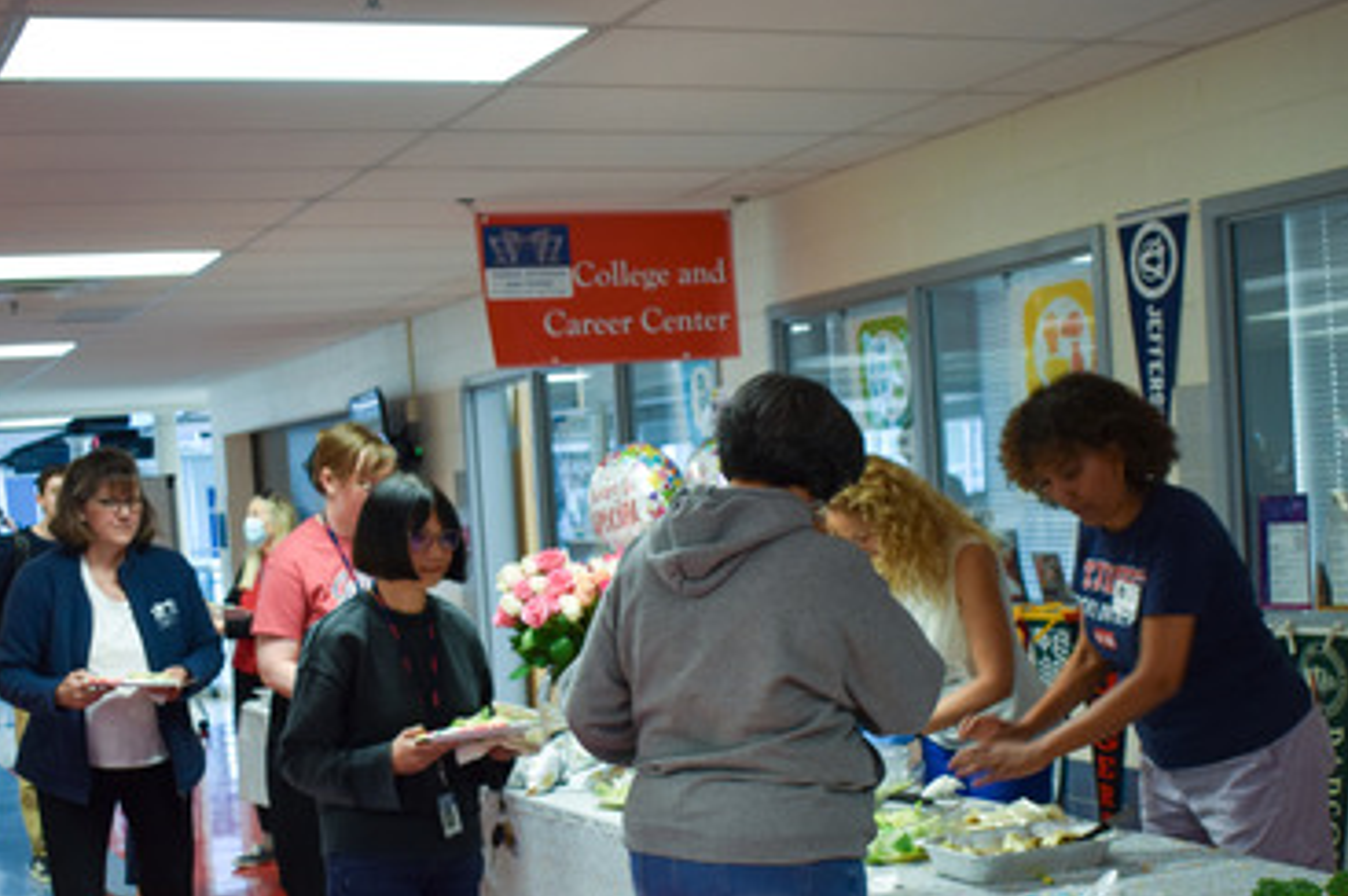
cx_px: 672
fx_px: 2058
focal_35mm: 55
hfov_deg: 36.3
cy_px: 648
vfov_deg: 24.4
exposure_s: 1/60
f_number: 4
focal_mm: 24
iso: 500
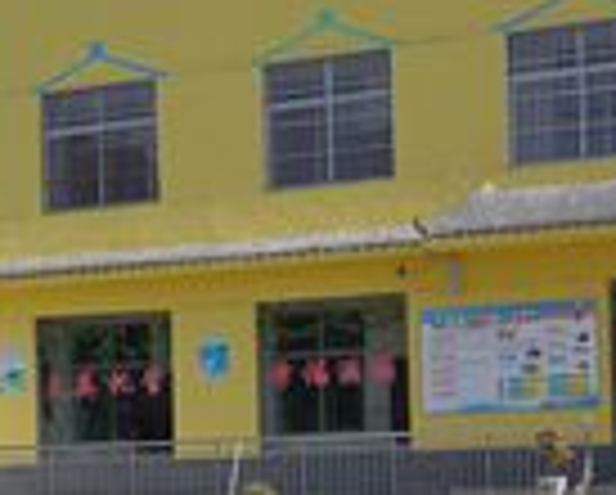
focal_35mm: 119
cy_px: 504
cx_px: -342
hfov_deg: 14.9
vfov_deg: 12.8
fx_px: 2173
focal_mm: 10.7
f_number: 2.8
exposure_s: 1/1600
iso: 125
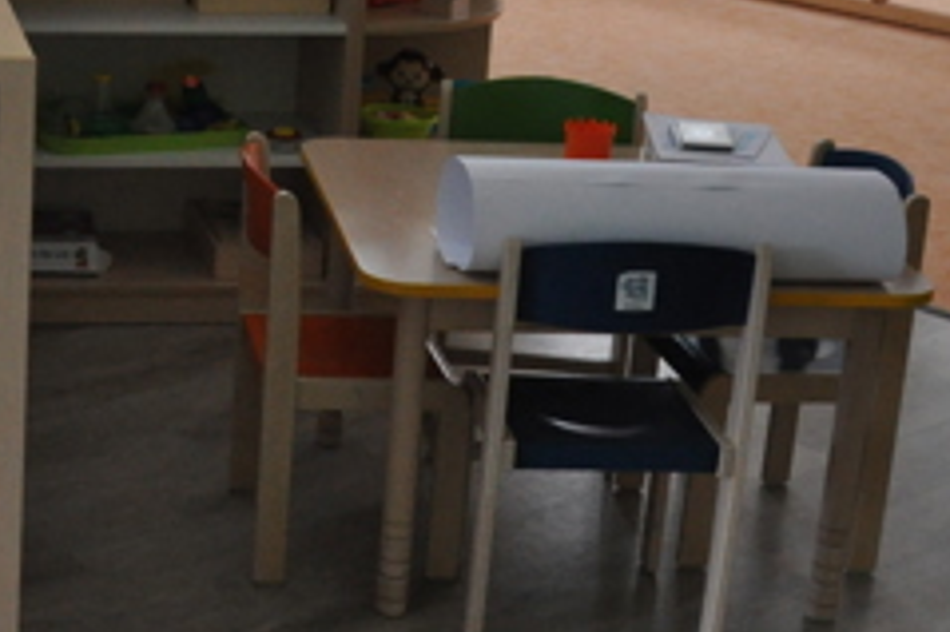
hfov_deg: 24.7
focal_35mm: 78
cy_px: 95
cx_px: -12
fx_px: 2057
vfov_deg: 17.3
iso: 1250
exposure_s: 1/125
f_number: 5.6
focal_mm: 18
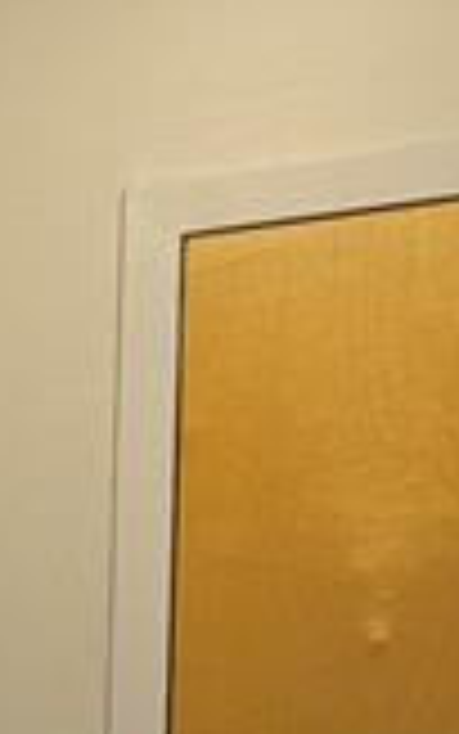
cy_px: 1630
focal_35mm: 153
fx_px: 3060
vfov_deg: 11.7
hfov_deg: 7.5
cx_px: -963
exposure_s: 1/24
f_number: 1.7
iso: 100
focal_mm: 6.3
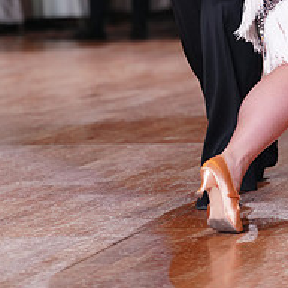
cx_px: 260
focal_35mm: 312
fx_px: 2937
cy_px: -142
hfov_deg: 5.6
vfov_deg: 5.6
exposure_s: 1/400
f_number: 2.8
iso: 1000
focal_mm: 122
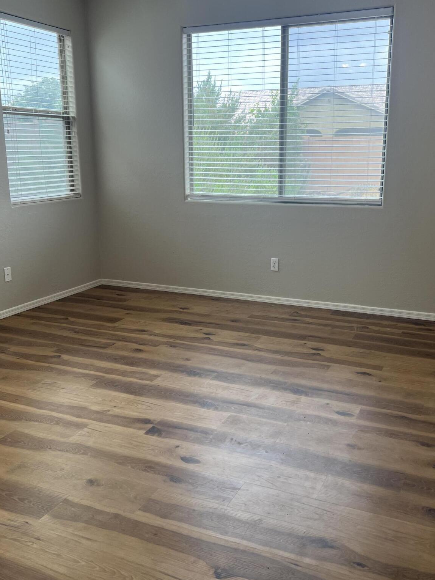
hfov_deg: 41.7
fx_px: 570
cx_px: 241
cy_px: 275
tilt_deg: -13.6
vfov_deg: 53.9
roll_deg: +0.1
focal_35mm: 34
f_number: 1.5
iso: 40
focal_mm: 5.7
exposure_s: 1/259
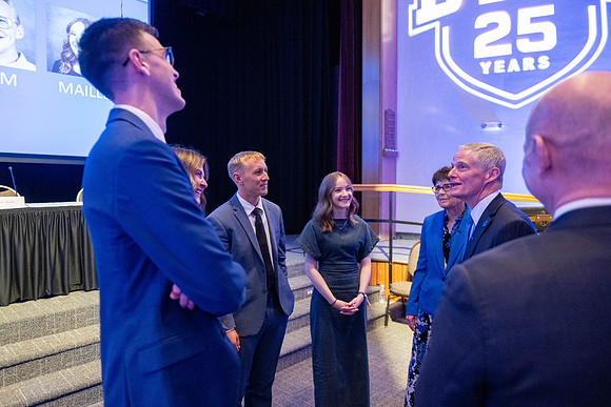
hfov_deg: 73.7
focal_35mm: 24
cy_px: 204
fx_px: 407
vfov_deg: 53.2
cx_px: 306
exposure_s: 1/160
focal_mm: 24
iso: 5000
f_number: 2.8
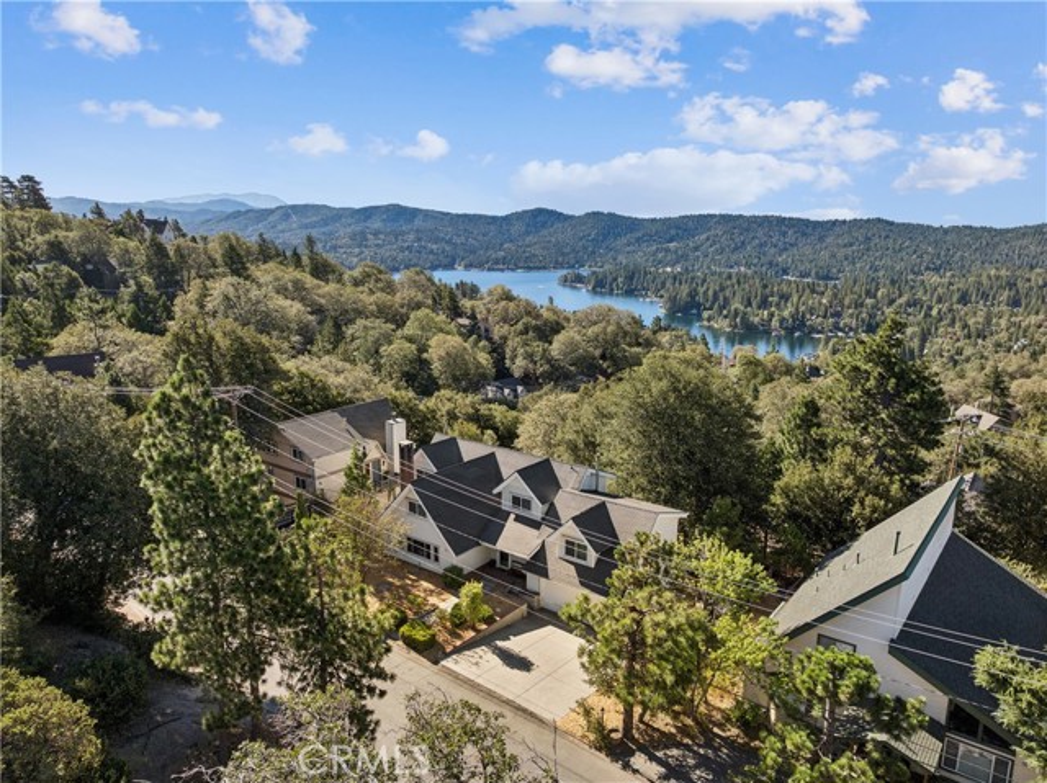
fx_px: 725
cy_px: 392
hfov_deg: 71.6
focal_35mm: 24
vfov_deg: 56.8
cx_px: 524
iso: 110
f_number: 2.8
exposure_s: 1/80
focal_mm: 12.3
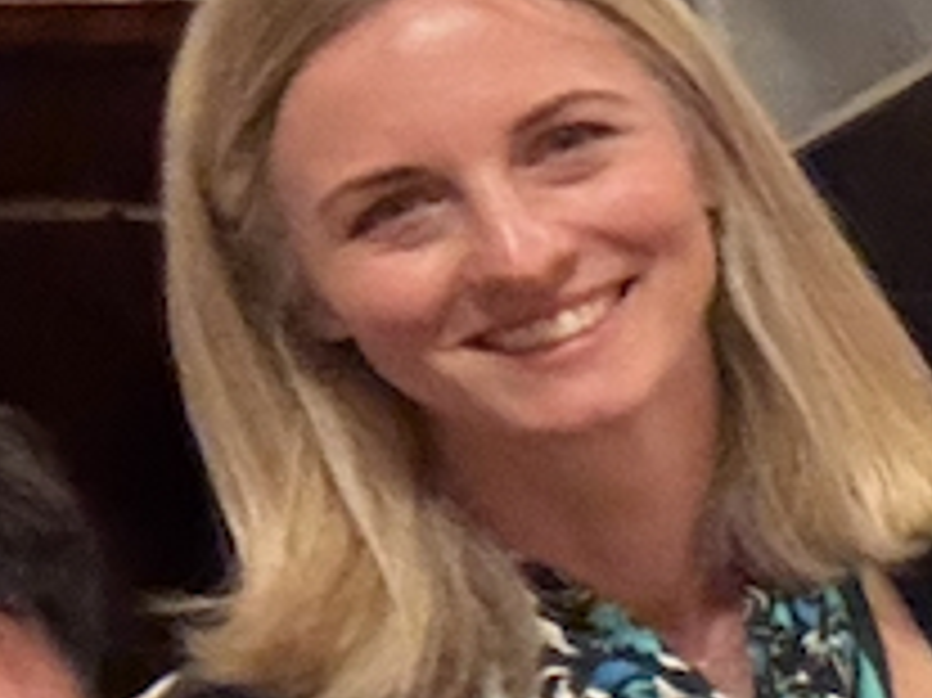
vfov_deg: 10.4
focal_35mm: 142
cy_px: 306
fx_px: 3821
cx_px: 2517
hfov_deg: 10.8
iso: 640
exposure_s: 1/23
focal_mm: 2.69
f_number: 1.9
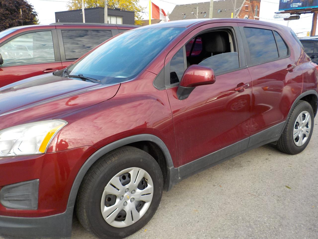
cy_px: 120
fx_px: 276
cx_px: 159
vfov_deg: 46.8
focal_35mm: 30
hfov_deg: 60.0
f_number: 3.3
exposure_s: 1/320
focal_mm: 4.1
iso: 125
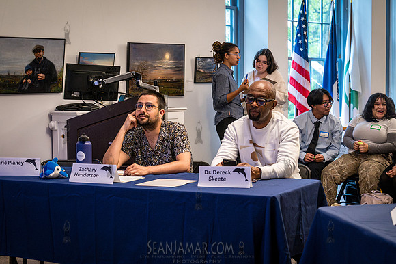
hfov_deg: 32.9
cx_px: 162
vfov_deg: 22.3
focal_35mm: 61
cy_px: 141
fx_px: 668
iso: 5000
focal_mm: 51
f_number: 4
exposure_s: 1/200
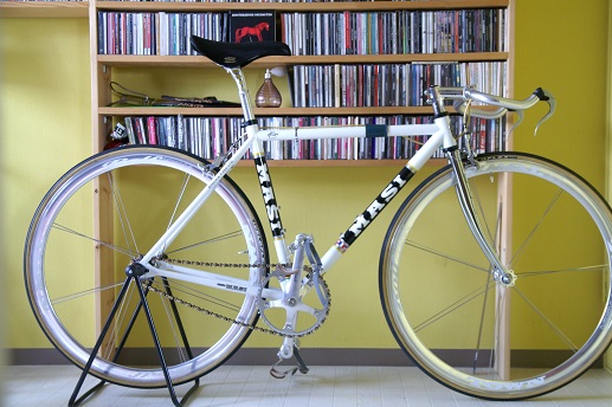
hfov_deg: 44.5
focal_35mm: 44
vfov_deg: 30.5
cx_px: 320
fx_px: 747
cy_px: 212
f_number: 4
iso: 800
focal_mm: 28
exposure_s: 1/30
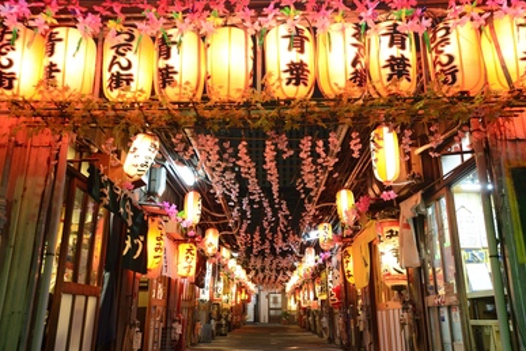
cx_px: 258
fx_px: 453
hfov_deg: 60.3
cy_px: 180
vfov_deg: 42.3
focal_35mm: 31
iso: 3200
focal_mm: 30
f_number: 8
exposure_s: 1/15
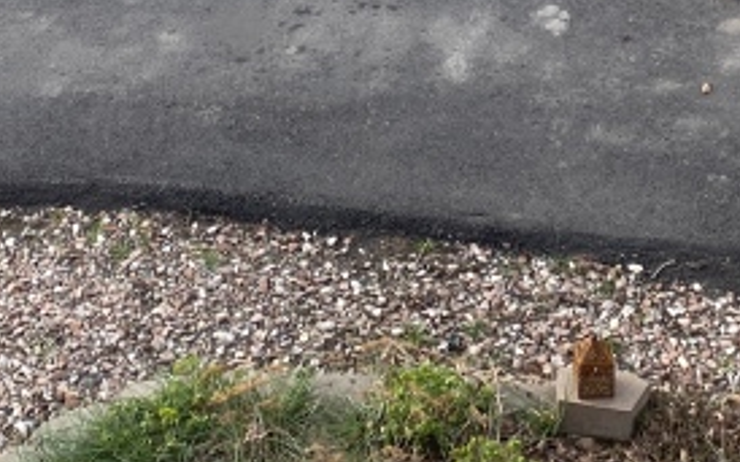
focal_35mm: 103
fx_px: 2076
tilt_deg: -24.1
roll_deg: +3.6
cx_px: 389
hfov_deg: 20.2
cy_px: -327
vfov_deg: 11.9
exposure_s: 1/271
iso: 32
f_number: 1.8
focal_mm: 4.25
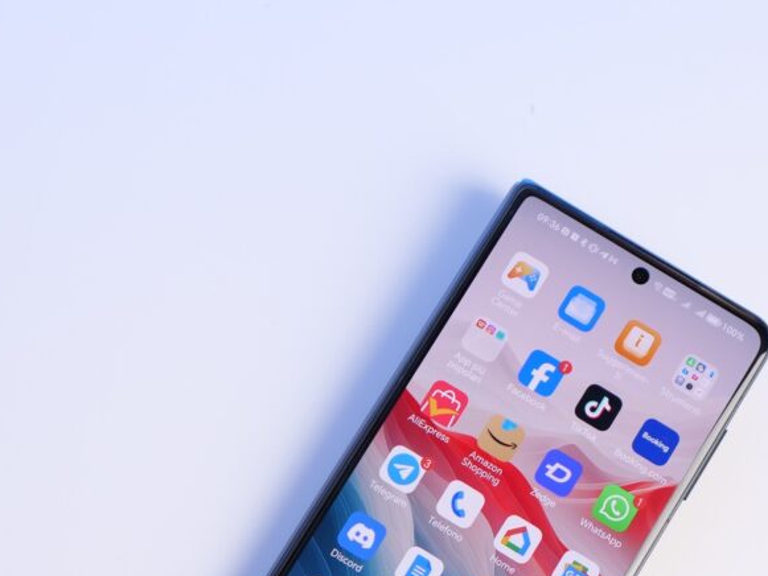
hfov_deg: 27.8
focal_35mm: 70
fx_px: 1553
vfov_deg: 20.6
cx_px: 422
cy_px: 524
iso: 200
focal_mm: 16
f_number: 1.8
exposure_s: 1/100
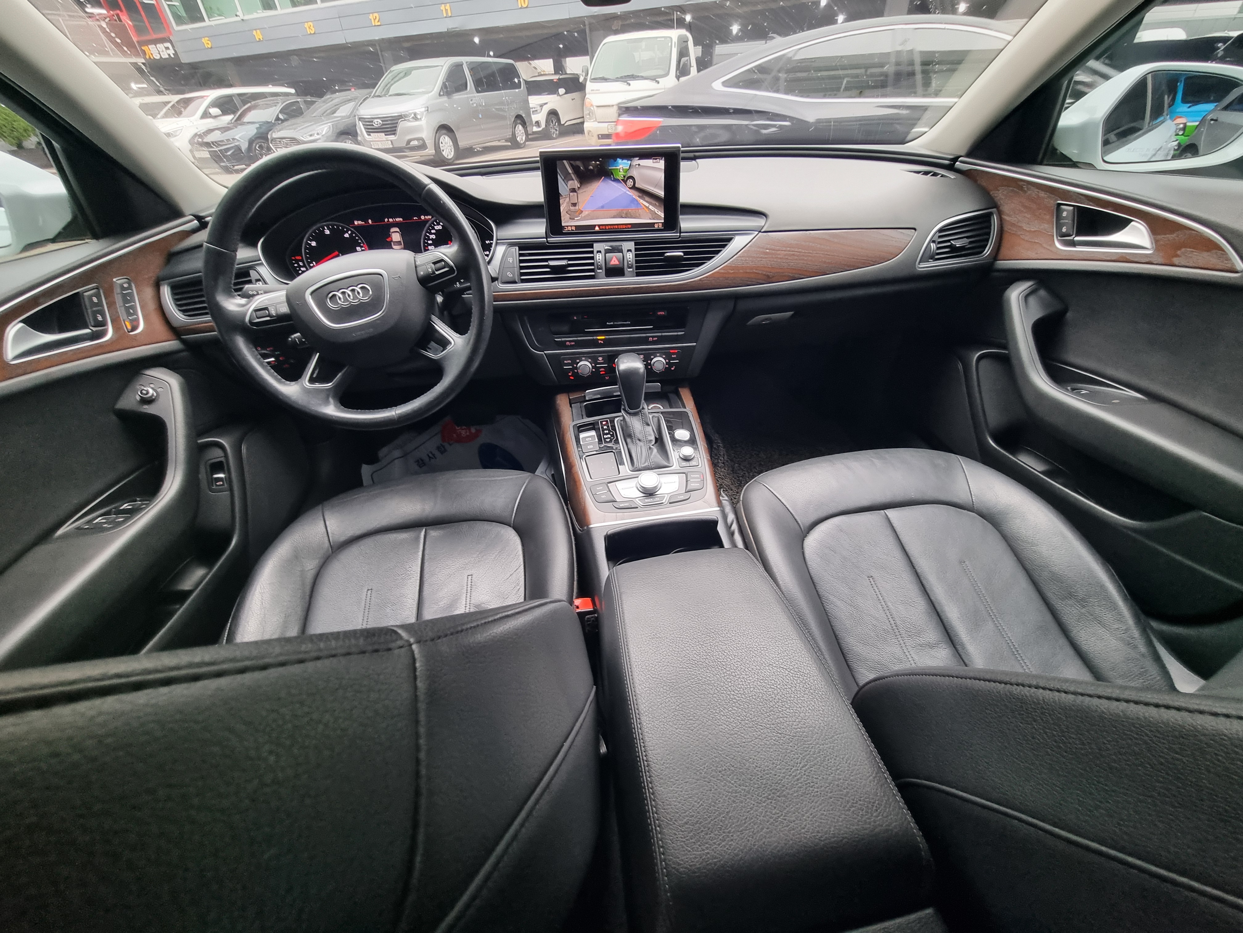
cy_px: 466
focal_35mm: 13
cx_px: 622
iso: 250
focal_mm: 2.2
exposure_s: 1/50
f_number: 2.2
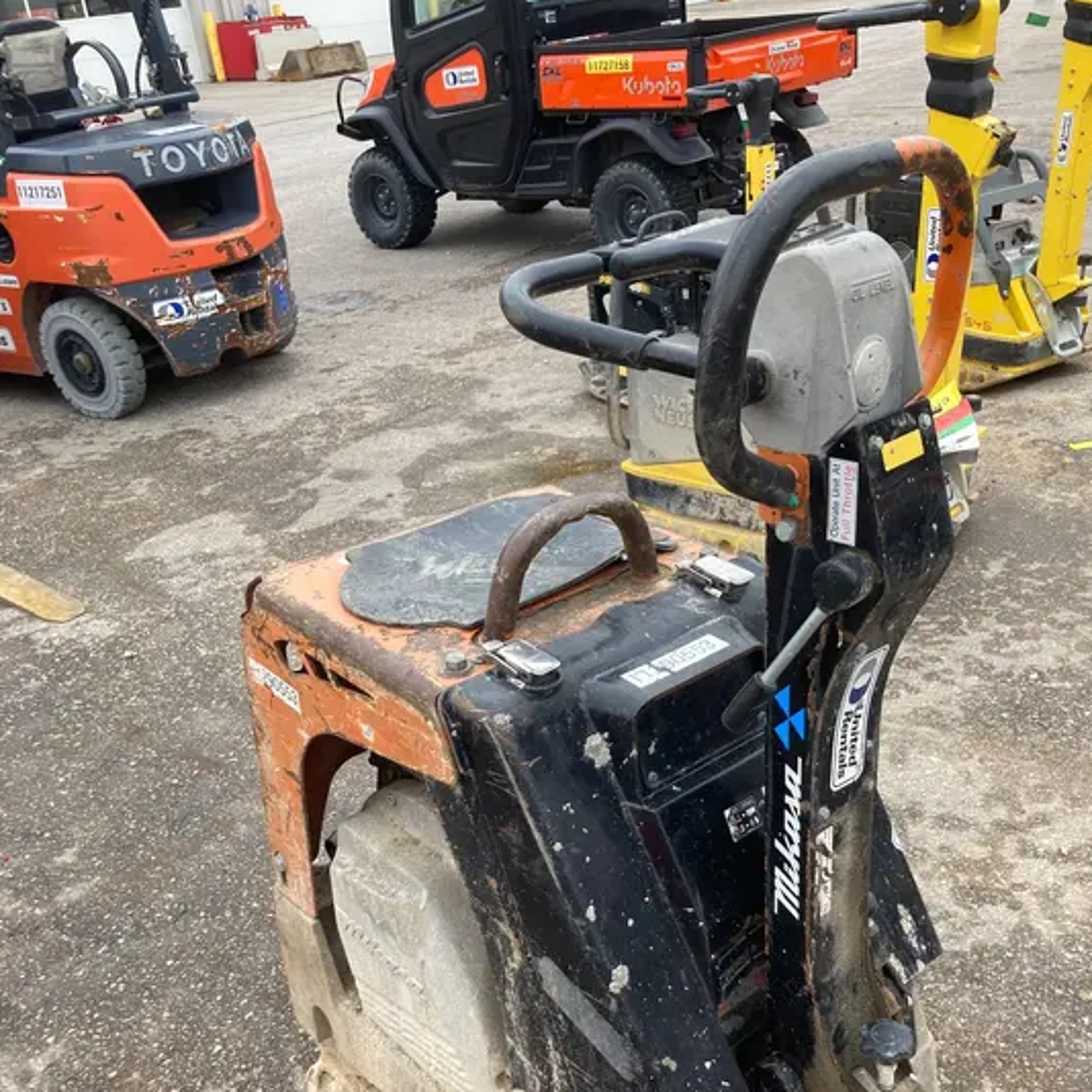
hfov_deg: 48.4
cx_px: 556
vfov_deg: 47.7
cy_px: 721
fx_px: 1213
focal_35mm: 34
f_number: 1.8
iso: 32
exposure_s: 1/122
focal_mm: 3.99
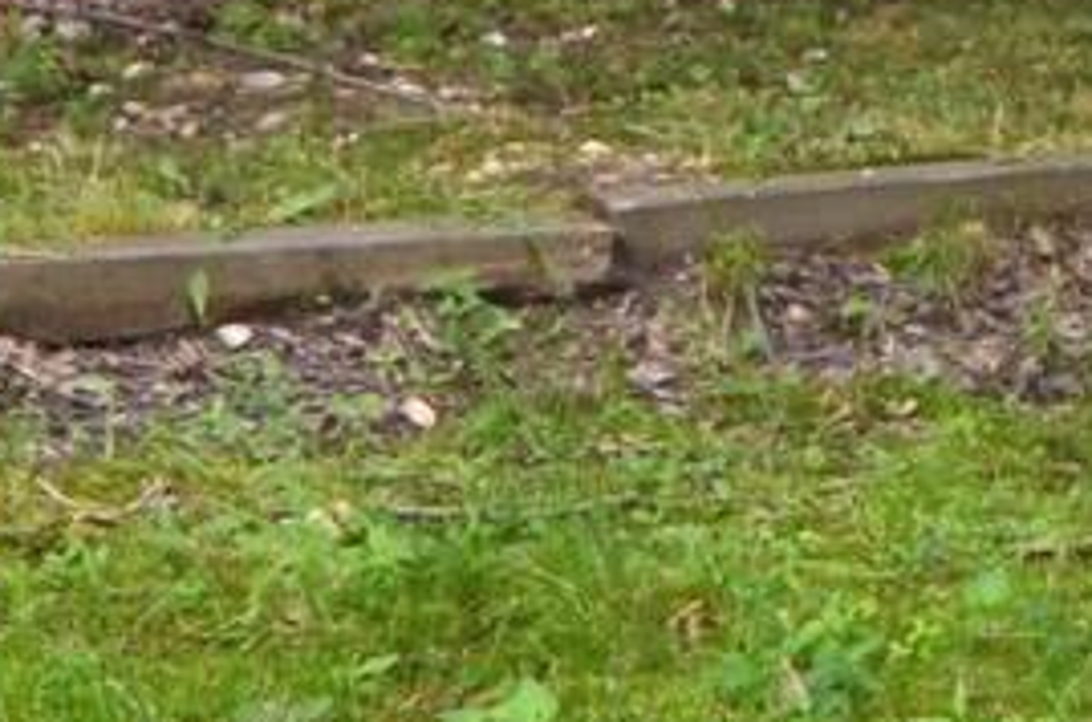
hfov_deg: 7.5
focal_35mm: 274
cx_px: 8
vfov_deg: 4.8
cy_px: -1334
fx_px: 8292
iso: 400
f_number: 8
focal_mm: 24
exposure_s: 1/80
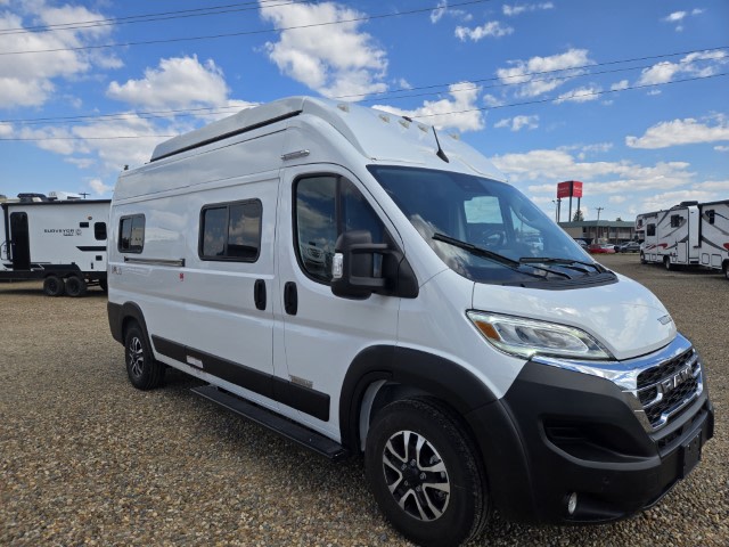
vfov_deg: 58.9
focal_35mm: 23
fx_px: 484
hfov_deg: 73.9
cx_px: 364
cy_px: 274
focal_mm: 5.4
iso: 25
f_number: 1.8
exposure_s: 1/1700
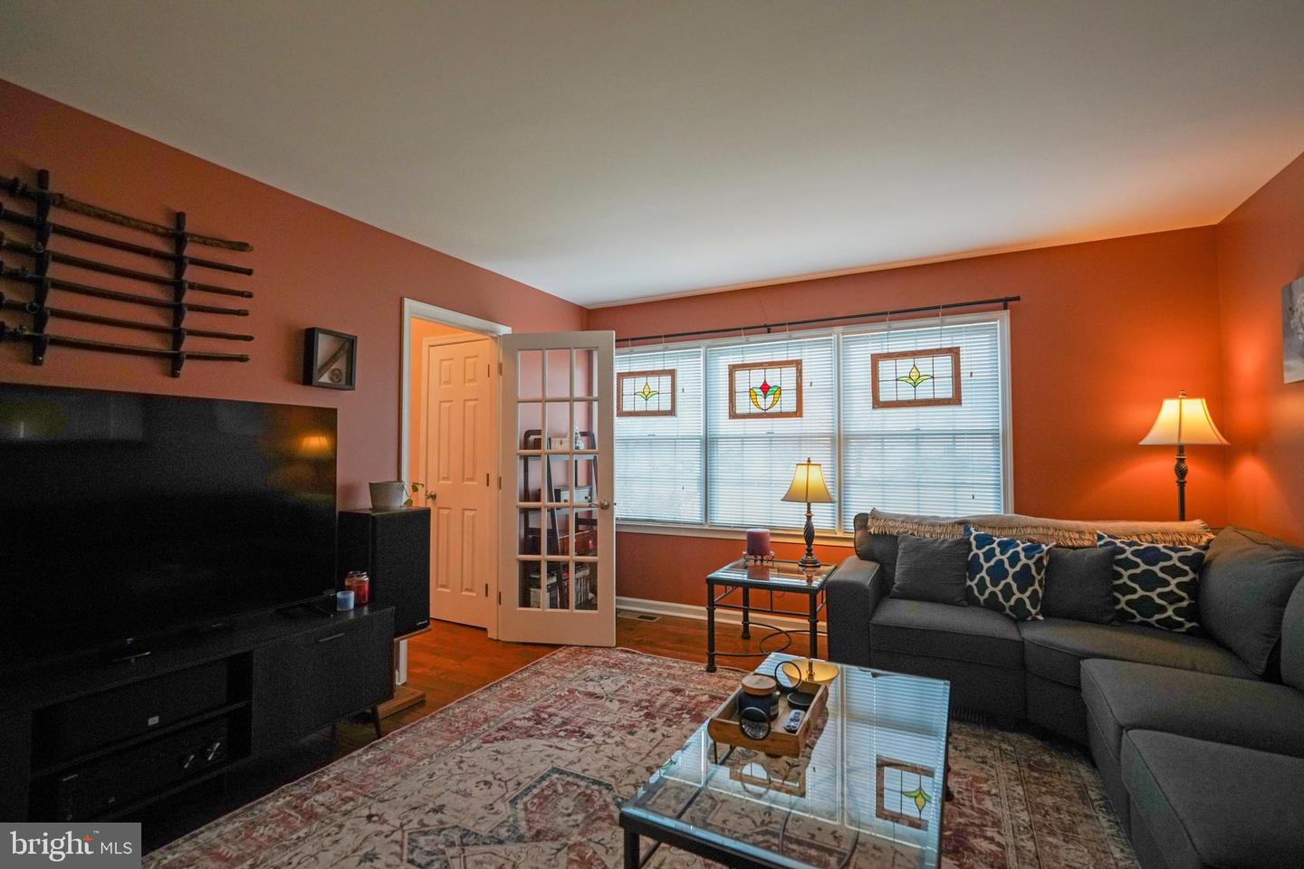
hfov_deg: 96.7
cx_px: 652
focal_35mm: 16
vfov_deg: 73.7
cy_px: 434
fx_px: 580
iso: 1600
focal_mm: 16
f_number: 4
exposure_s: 1/160
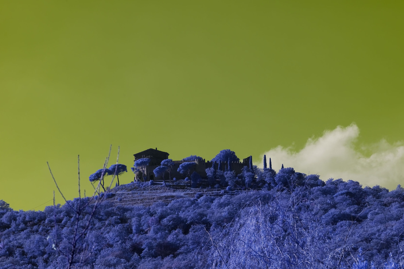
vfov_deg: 6.6
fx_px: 2337
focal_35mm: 208
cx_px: 202
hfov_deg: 9.9
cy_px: 134
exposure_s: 1/640
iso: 100
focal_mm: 139
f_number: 11
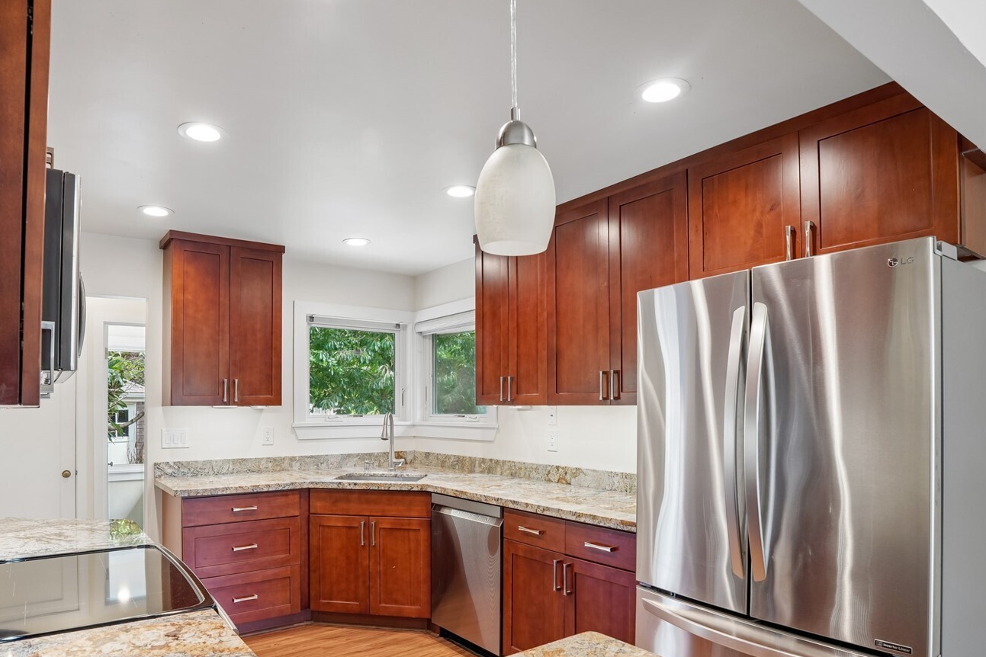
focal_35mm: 21
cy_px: 425
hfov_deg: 80.8
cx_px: 433
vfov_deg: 58.5
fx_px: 575
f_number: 8
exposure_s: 1/15
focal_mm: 16
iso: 400
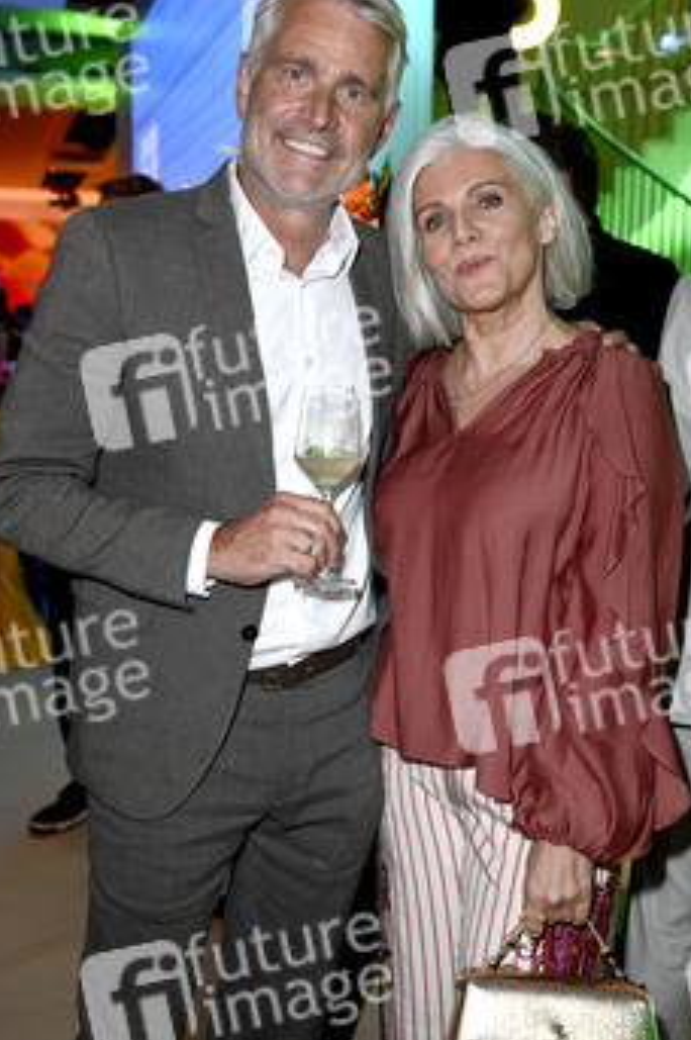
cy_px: 531
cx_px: 324
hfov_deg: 31.8
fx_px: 1212
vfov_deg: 46.4
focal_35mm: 42
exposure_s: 1/100
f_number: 3.5
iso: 640
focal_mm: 36
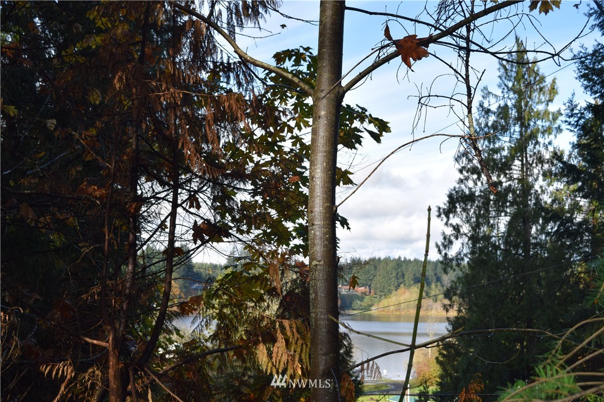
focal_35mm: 48
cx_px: 302
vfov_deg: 28.1
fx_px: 805
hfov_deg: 41.1
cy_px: 201
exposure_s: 1/200
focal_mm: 32
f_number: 7.1
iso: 100
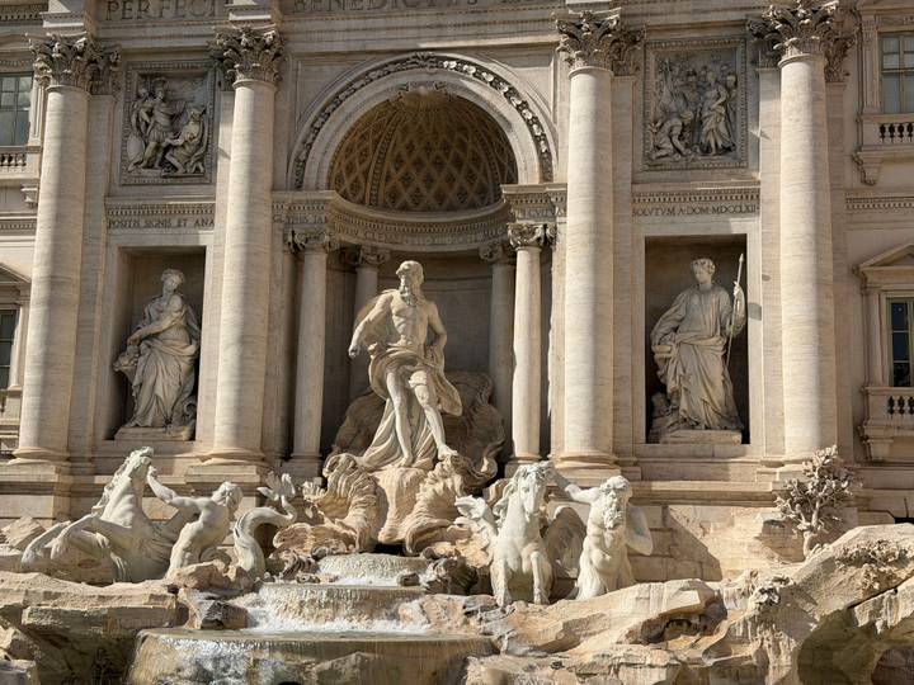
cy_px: 342
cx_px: 457
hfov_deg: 39.7
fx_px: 1267
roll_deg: -1.5
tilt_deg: +10.7
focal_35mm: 48
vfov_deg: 30.3
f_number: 1.78
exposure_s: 1/7874
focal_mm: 6.76
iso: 80
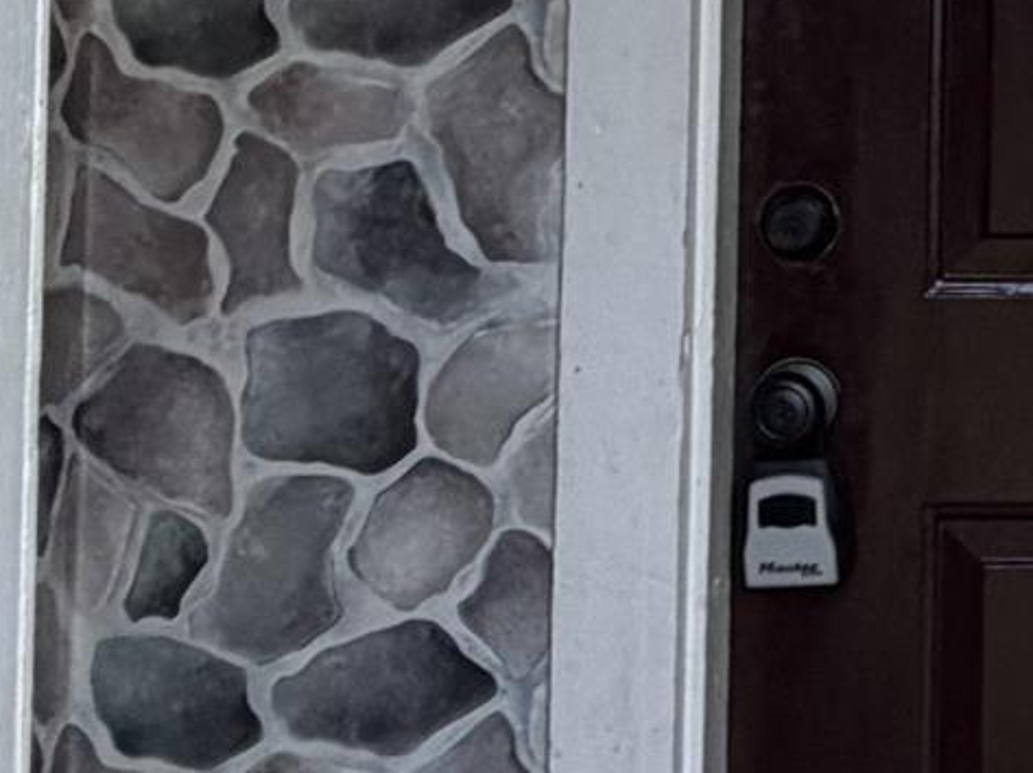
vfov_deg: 15.7
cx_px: 1382
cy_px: -118
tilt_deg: +1.8
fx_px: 2714
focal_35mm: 91
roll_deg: -0.7
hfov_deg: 19.7
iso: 125
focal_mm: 2.22
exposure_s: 1/121
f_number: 2.2
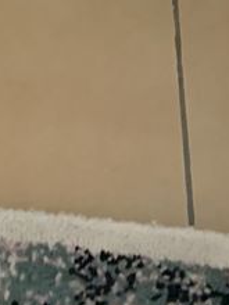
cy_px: -383
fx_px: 1041
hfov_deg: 12.4
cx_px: 3
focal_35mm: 118
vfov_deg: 13.3
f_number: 1.8
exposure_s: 1/41
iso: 400
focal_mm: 4.25
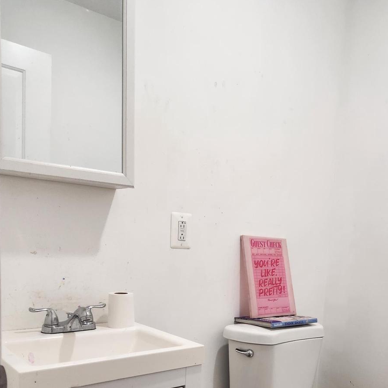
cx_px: 245
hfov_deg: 46.8
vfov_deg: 45.6
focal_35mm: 35
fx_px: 444
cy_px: 290
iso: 200
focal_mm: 5.4
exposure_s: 1/120
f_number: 1.8
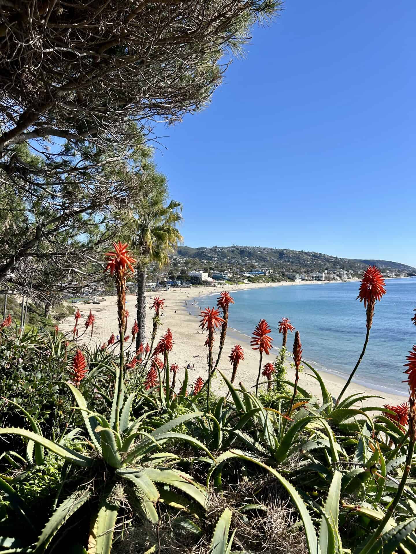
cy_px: 277
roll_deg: +0.7
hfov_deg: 53.1
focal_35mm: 26
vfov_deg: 67.3
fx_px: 417
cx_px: 208
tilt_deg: +0.2
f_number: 1.5
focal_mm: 5.7
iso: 50
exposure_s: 1/3831
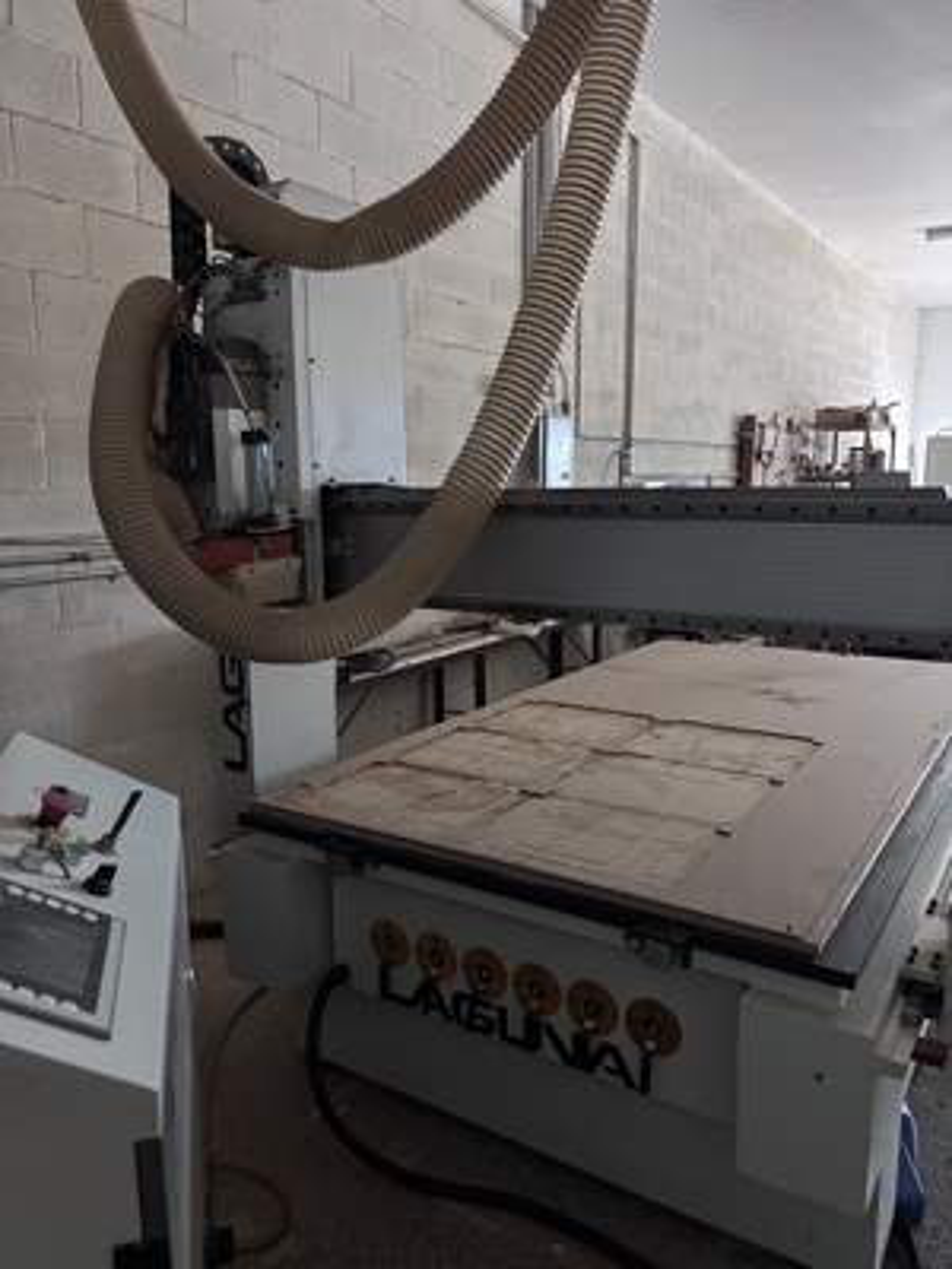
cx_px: 476
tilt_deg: -10.0
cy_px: 634
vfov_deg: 67.3
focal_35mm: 26
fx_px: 953
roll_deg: -0.2
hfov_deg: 53.1
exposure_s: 1/27
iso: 640
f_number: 1.6
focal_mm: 5.96
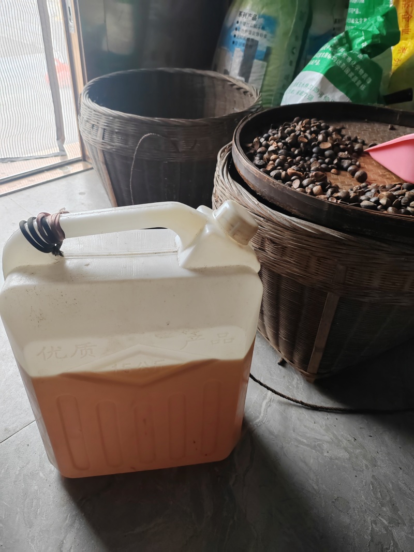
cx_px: 207
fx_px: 431
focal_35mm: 27
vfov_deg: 65.3
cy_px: 276
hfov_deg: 51.3
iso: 1600
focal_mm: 6.14
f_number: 1.8
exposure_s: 1/100
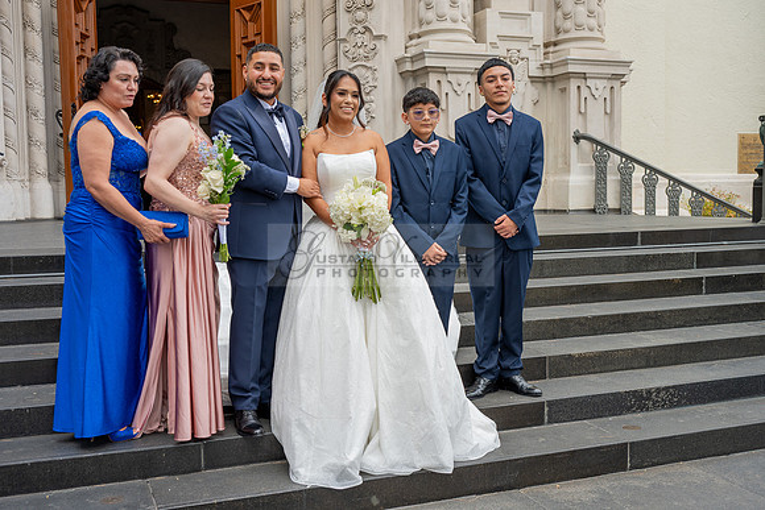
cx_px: 382
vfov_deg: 34.2
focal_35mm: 39
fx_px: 829
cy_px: 255
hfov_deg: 49.5
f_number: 5
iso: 250
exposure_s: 1/250
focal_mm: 39
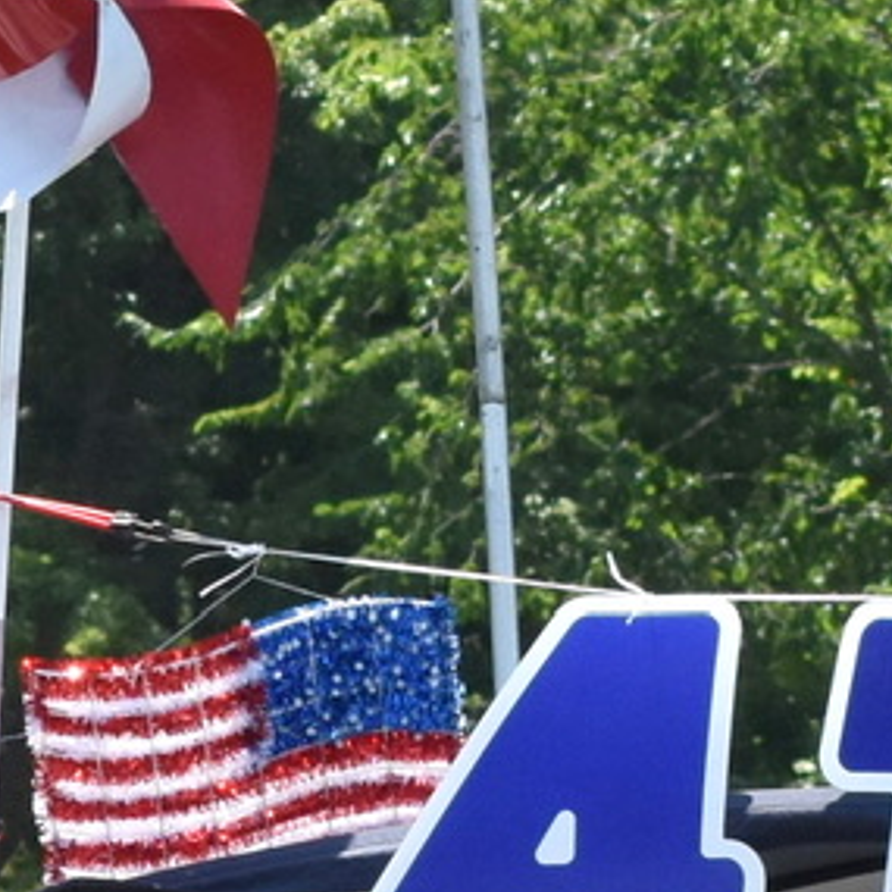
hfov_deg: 2.4
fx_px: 21020
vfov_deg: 2.4
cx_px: 1012
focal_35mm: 721
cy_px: 1491
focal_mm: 70
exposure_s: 1/1250
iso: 800
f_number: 9
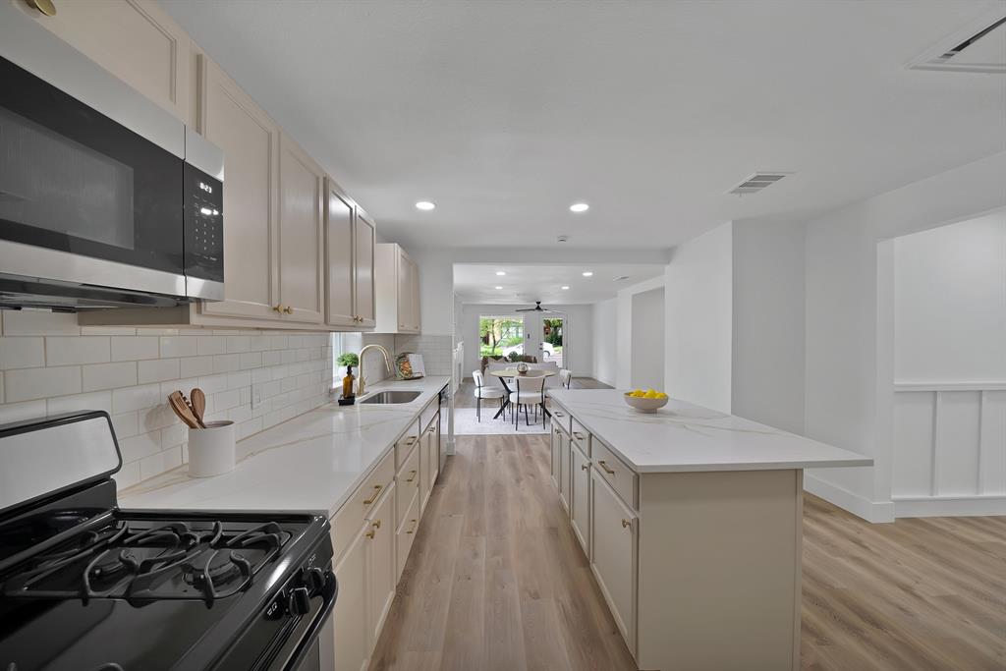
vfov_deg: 90.0
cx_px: 503
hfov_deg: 112.6
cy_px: 336
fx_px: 335
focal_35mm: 12
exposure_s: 1/4
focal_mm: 12
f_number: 9
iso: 640
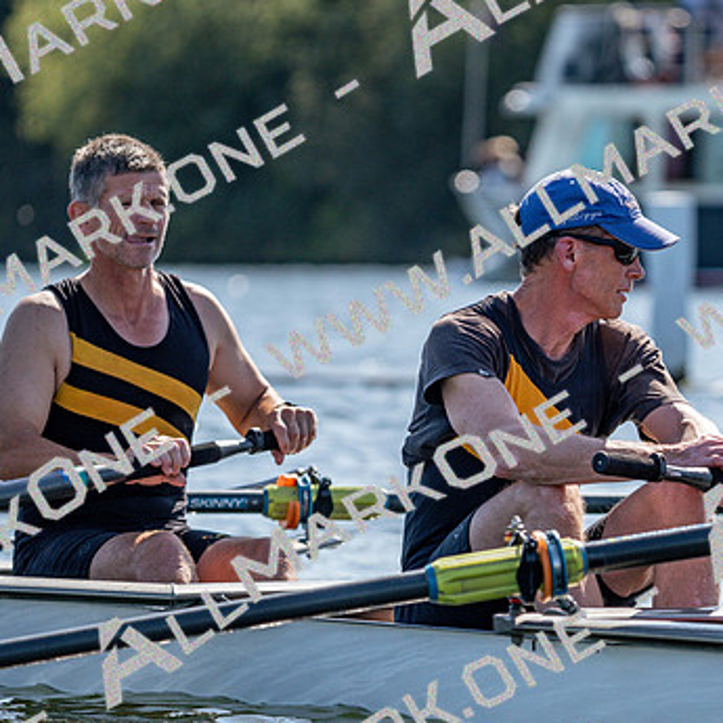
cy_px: 385
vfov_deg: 4.2
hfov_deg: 4.2
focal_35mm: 422
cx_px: 524
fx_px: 9972
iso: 400
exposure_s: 1/2000
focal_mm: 295
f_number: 5.6
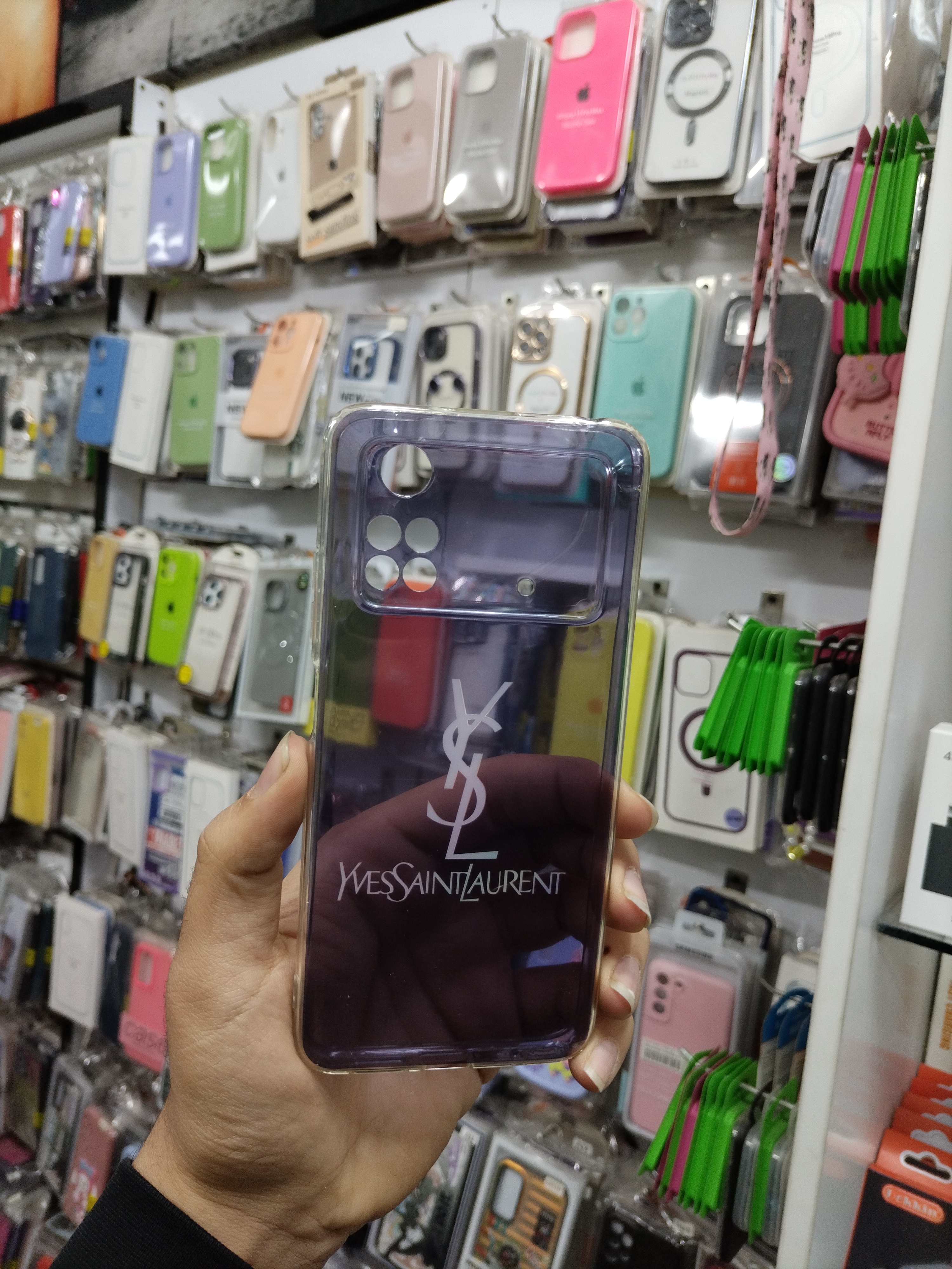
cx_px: 476
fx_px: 953
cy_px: 634
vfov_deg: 67.3
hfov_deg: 53.1
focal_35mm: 26
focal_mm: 4.7
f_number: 1.8
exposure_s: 1/50
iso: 160
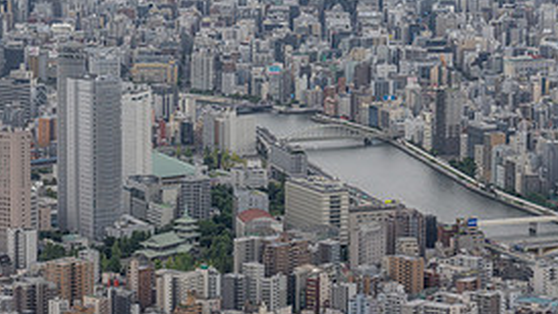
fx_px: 2293
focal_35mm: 155
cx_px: 149
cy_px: 64
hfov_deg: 13.8
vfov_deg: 7.8
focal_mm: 70
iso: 280
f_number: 8
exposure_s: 1/400
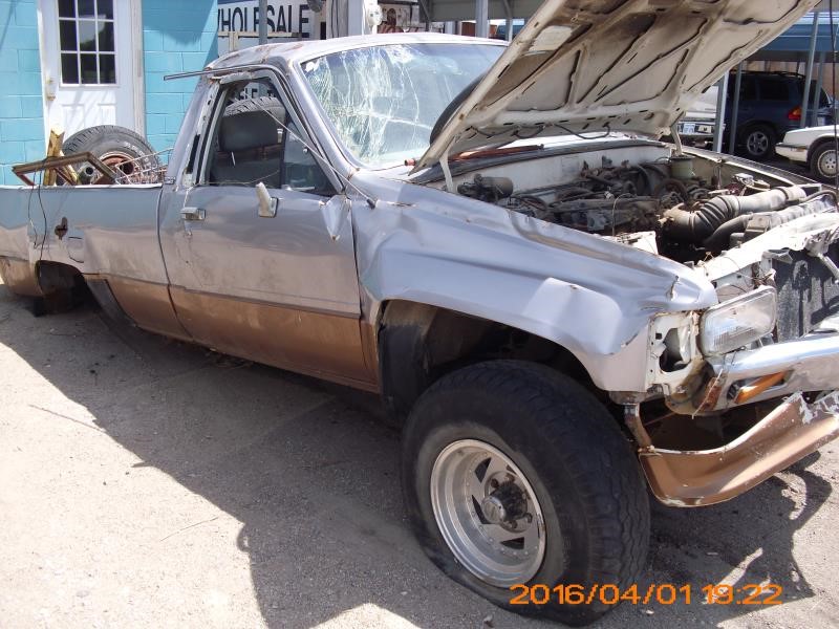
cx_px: 420
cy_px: 314
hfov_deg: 51.4
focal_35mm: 36
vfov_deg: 39.7
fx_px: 873
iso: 80
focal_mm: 6.3
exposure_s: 1/500
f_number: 3.1
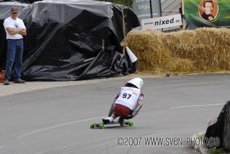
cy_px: 77
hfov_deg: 6.9
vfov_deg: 4.6
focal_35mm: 300
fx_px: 1918
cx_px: 115
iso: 200
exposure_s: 1/320
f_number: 7.1
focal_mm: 200
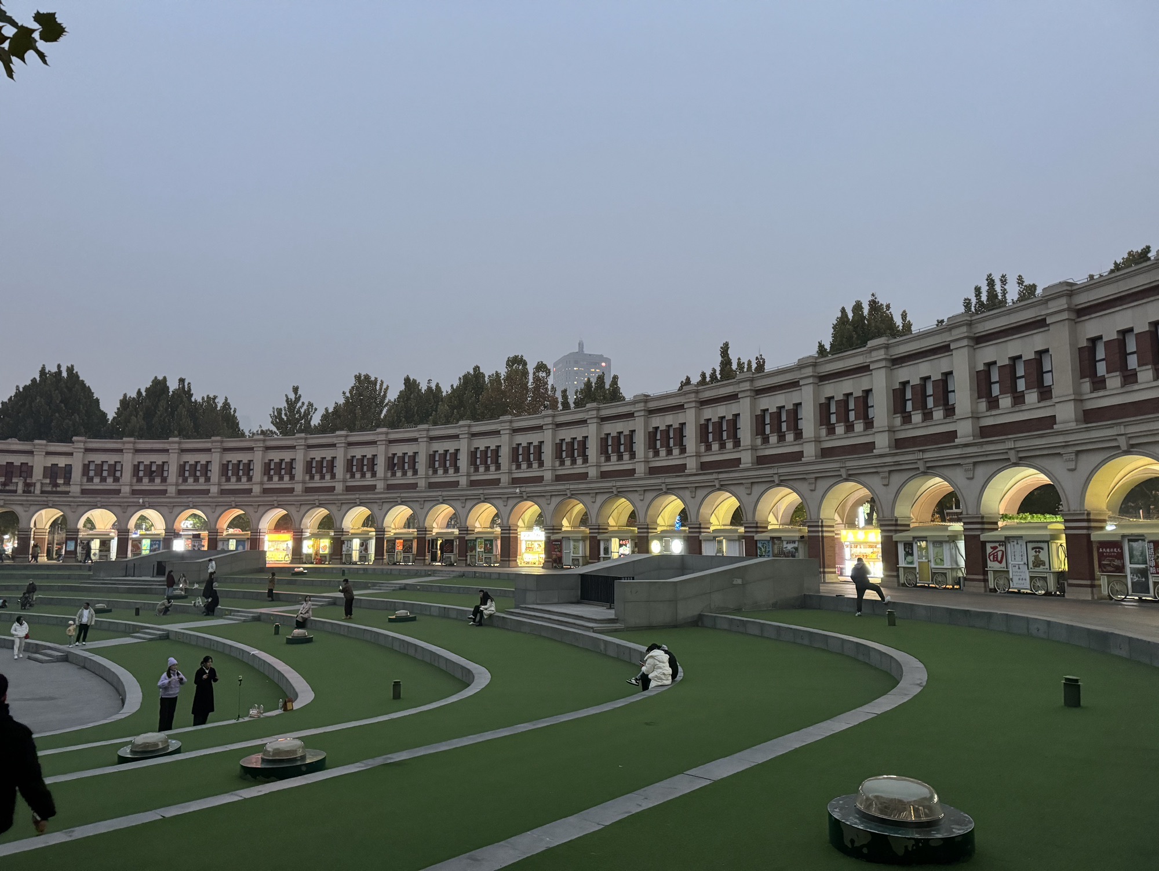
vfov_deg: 56.9
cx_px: 580
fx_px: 804
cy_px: 436
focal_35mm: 24
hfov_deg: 71.6
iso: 800
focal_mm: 6.86
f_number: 1.78
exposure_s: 1/50
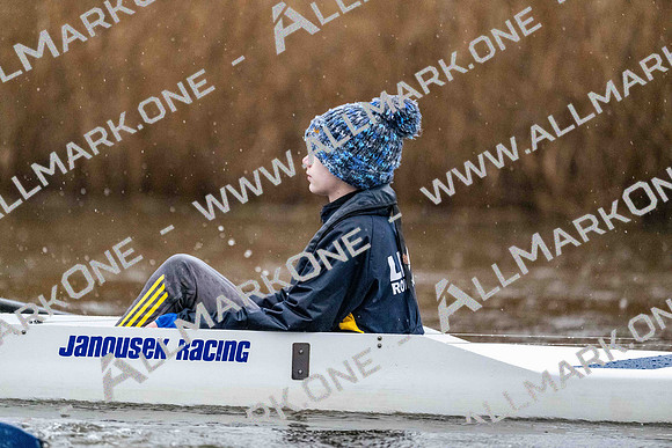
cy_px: 224
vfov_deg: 3.4
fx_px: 7468
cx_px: 336
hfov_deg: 5.2
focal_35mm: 400
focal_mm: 400
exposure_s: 1/1600
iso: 12800
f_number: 4.5
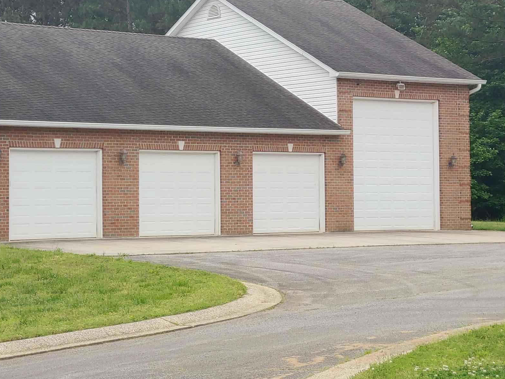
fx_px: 1269
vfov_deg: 16.9
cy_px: 135
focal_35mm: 87
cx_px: 211
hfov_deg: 22.5
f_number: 2.4
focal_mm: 5.88
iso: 50
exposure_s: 1/178
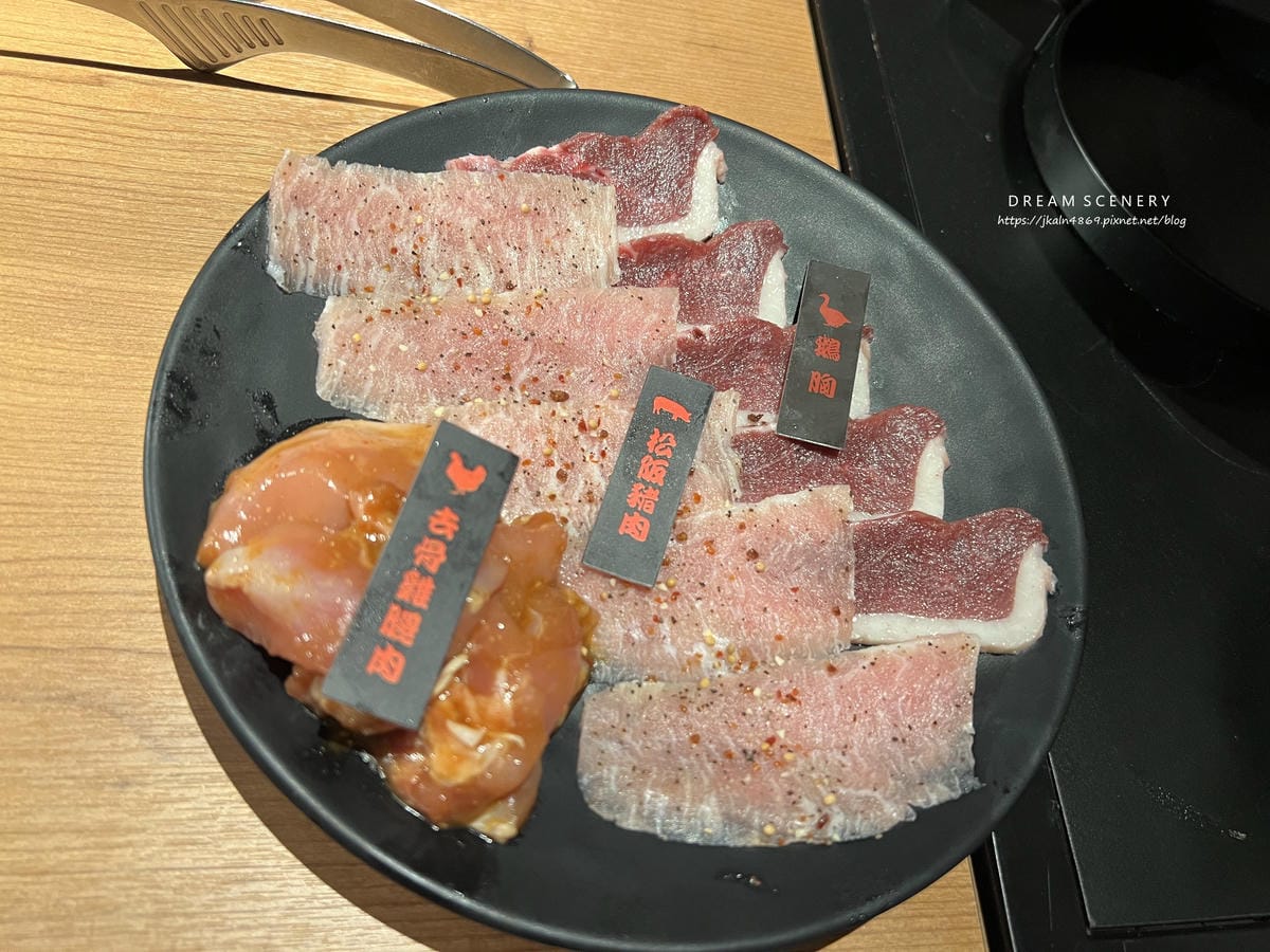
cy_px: 476
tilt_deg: -59.0
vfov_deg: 53.1
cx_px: 635
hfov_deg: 67.3
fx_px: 954
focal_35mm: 26
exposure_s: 1/60
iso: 200
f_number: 1.5
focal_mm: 5.7
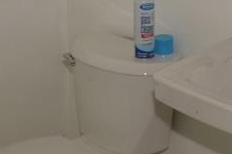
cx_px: 114
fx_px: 772
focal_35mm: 120
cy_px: 36
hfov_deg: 17.1
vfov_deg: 11.4
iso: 360
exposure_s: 1/60
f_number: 4
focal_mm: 23
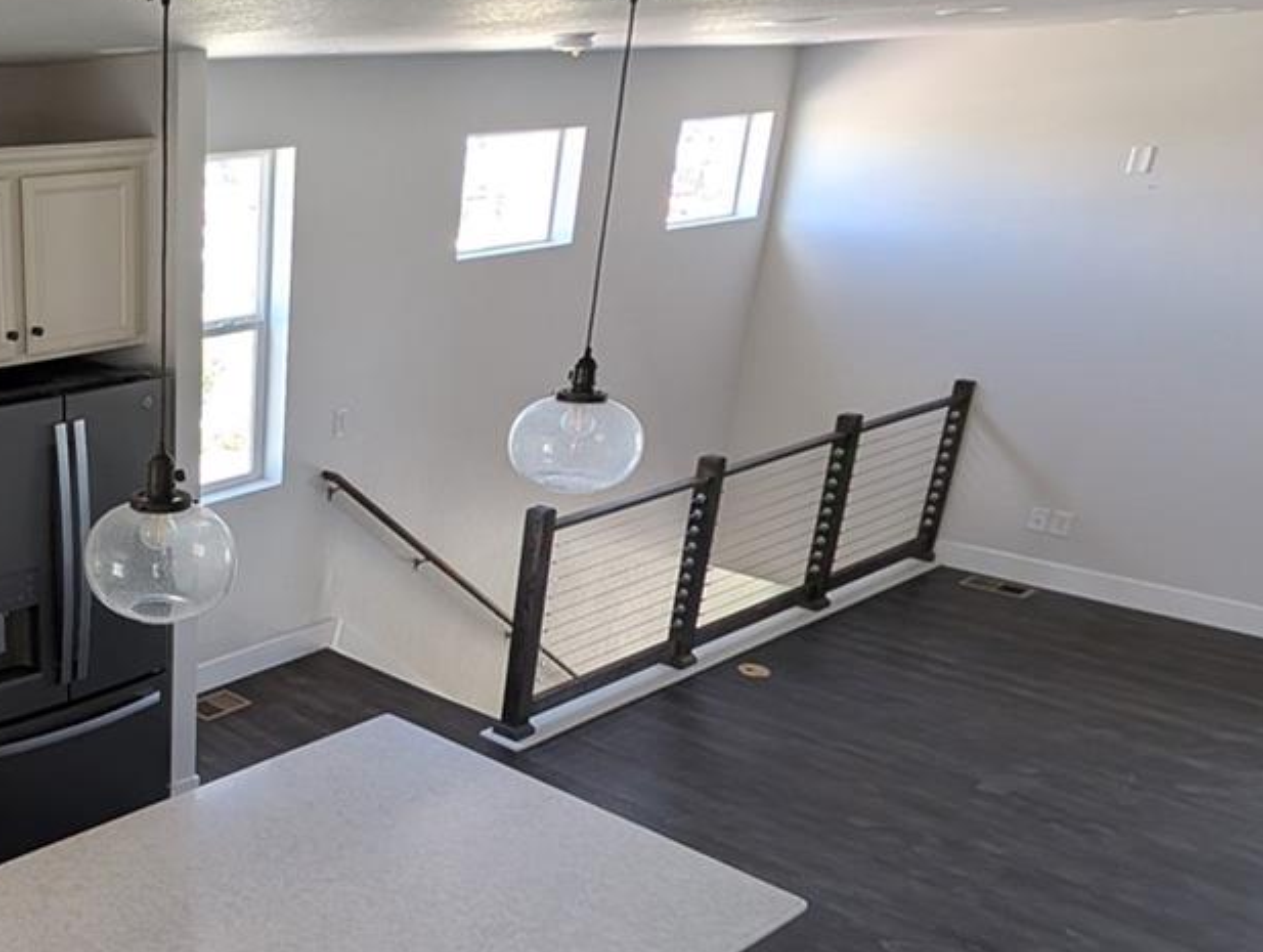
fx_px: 1133
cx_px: -37
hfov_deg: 47.1
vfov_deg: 45.1
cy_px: 608
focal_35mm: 31
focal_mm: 2.02
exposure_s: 1/95.6
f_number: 1.7
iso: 54
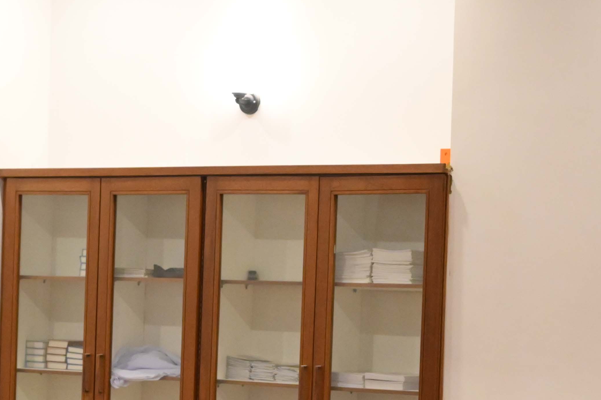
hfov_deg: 13.9
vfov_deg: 9.4
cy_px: 431
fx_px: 2419
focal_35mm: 145
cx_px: -40
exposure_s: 1/500
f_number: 2.5
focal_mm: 50
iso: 8000
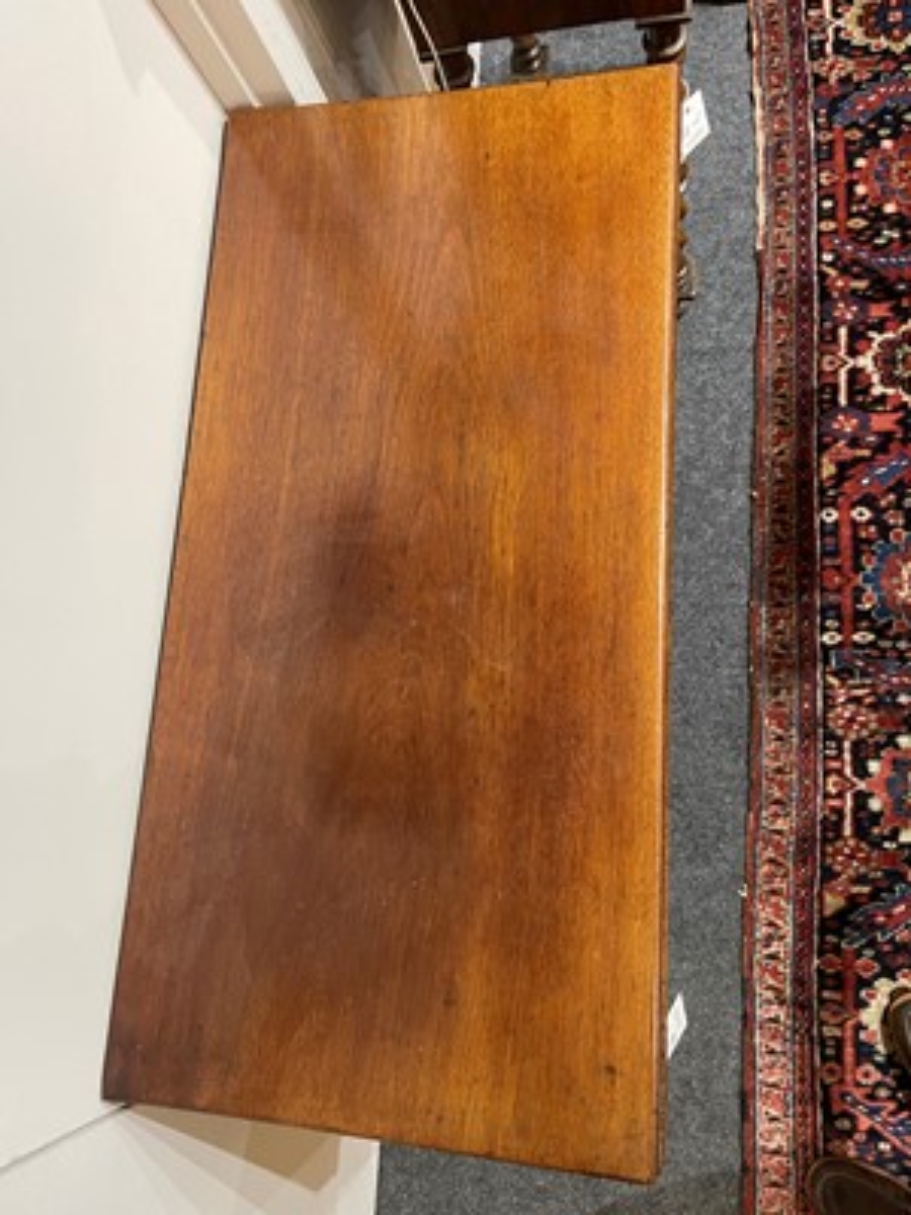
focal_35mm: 25
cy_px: 608
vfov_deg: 69.4
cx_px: 456
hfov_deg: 54.9
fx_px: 877
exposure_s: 1/33
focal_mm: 5.1
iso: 400
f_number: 1.6
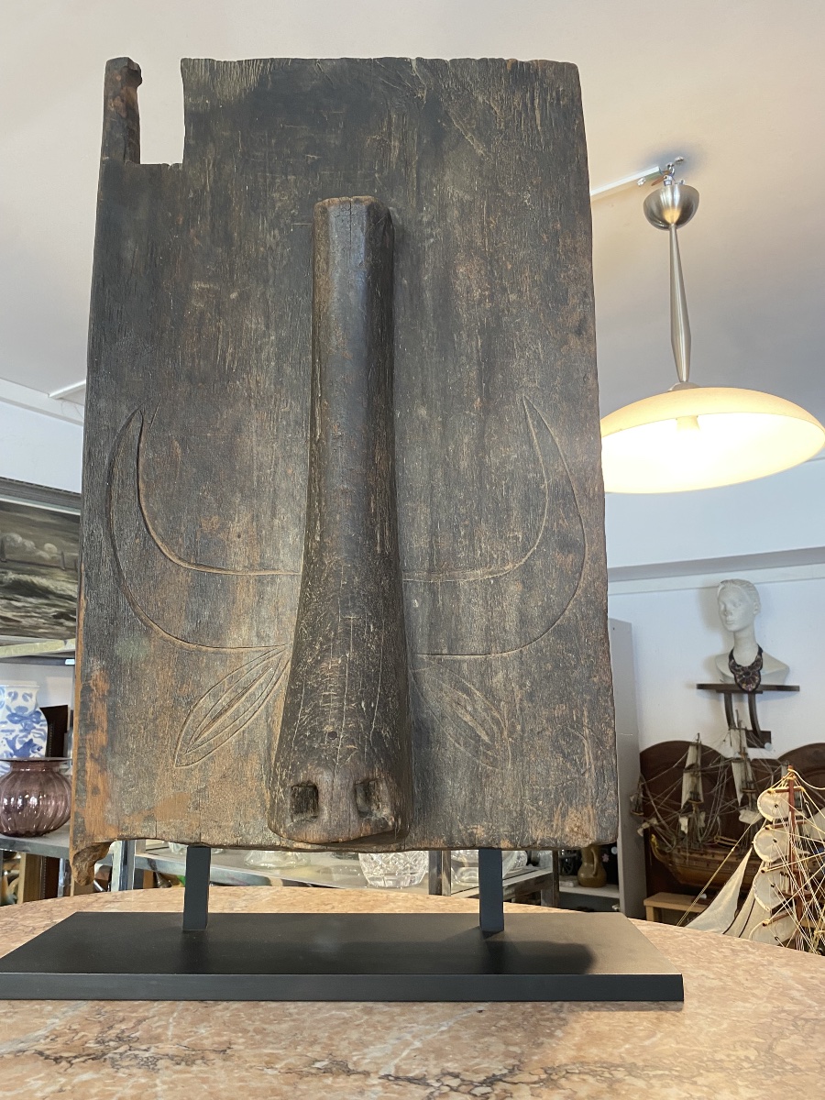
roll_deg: -0.5
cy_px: 550
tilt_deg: +12.4
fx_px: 826
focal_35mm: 26
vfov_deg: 67.3
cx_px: 412
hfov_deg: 53.1
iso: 125
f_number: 1.8
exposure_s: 1/50
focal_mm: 4.25
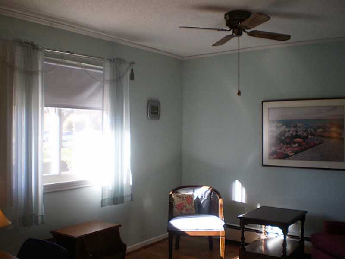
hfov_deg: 51.4
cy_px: 130
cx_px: 172
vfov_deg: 39.7
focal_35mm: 36
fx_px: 359
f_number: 3.1
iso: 80
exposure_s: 1/30
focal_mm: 6.3
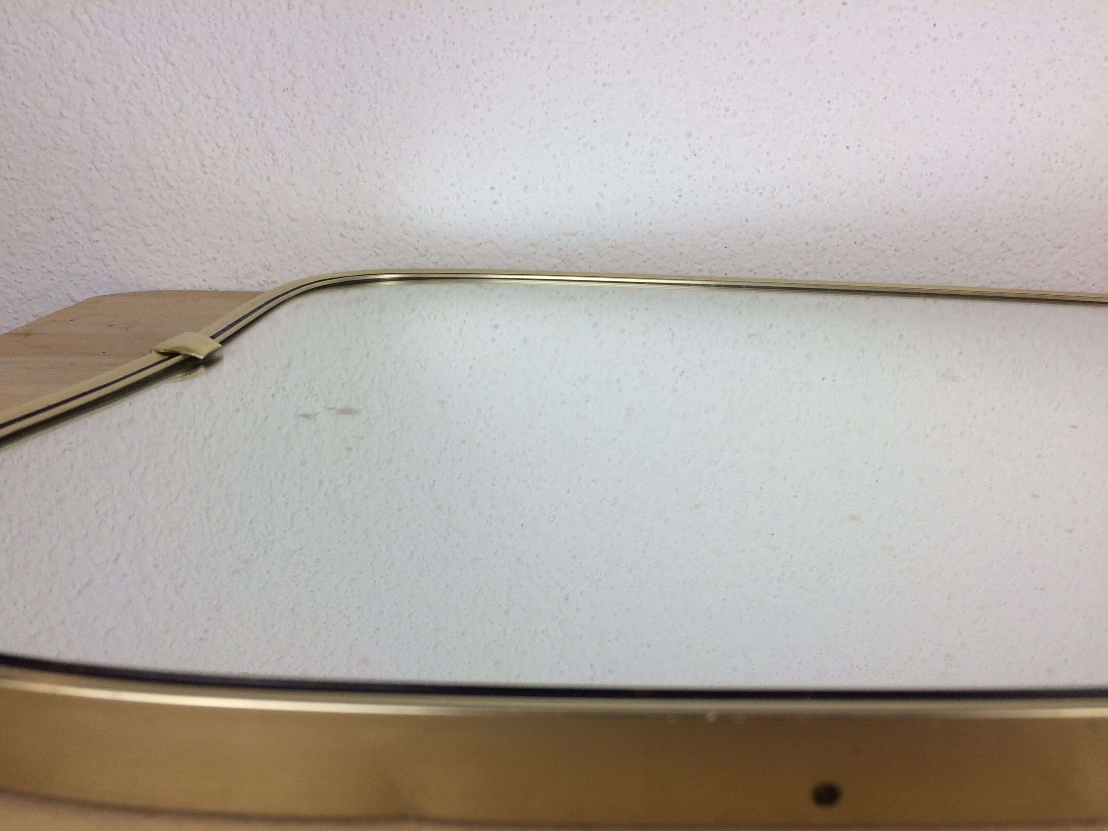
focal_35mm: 29
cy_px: 416
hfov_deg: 61.7
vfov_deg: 48.2
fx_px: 928
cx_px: 554
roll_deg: -0.3
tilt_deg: -15.6
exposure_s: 1/105
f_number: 2.2
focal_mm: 4.15
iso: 32
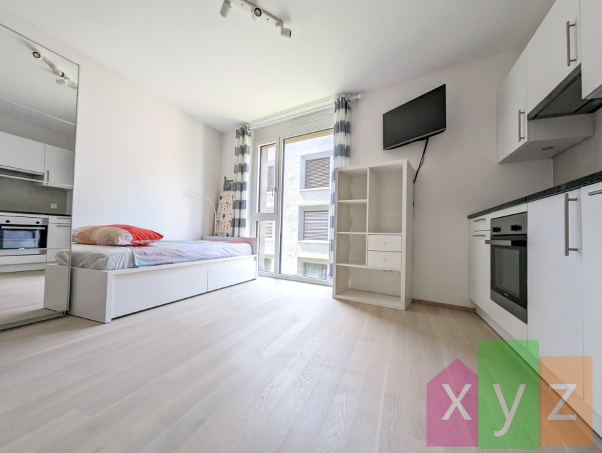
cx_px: 301
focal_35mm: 13
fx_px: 226
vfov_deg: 90.1
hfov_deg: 106.1
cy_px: 226
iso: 52
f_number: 2.2
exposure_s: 1/90.1
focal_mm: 1.95
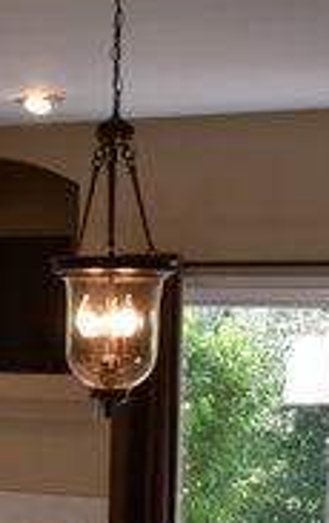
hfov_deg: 15.5
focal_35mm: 80
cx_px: -117
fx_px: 1143
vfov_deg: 25.3
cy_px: 429
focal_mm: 20
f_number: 3.5
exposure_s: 1/320
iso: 400
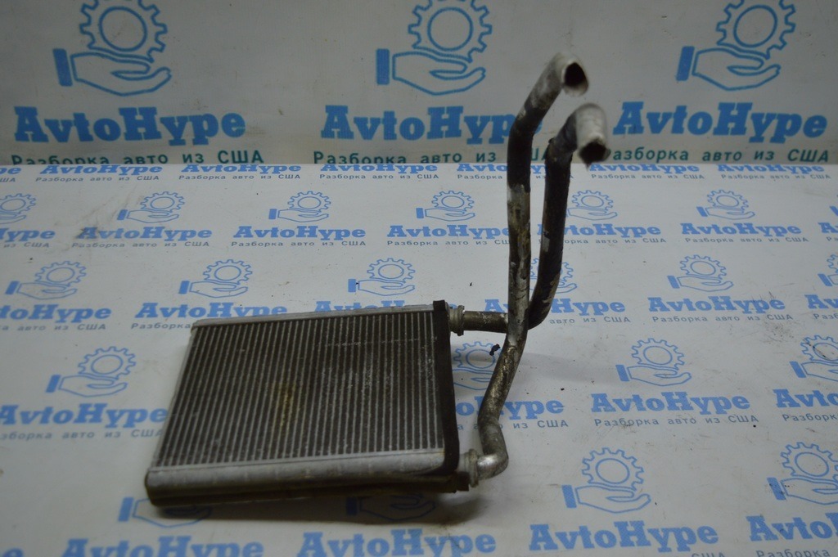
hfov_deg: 51.3
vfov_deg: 35.4
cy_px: 278
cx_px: 419
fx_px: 872
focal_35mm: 38
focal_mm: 25
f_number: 4
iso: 400
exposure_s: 1/200
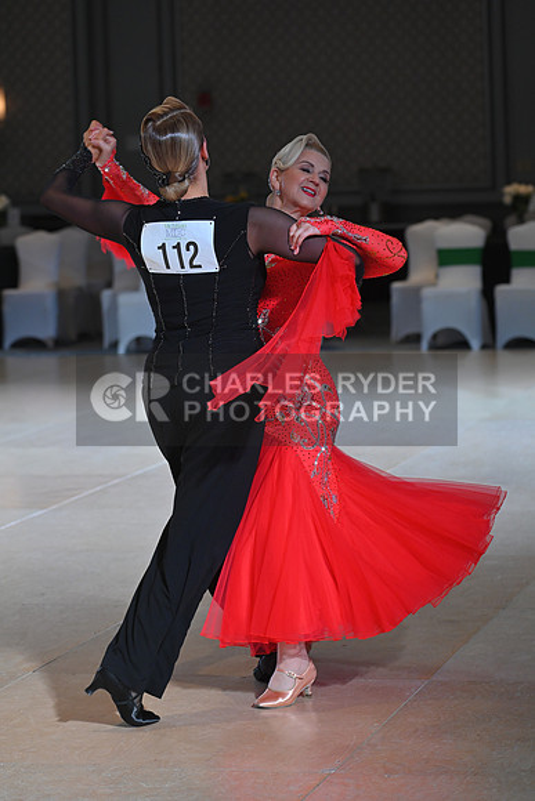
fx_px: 2718
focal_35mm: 122
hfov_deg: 11.2
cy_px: 400
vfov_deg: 16.8
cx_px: 268
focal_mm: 122
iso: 1100
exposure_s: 1/400
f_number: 5
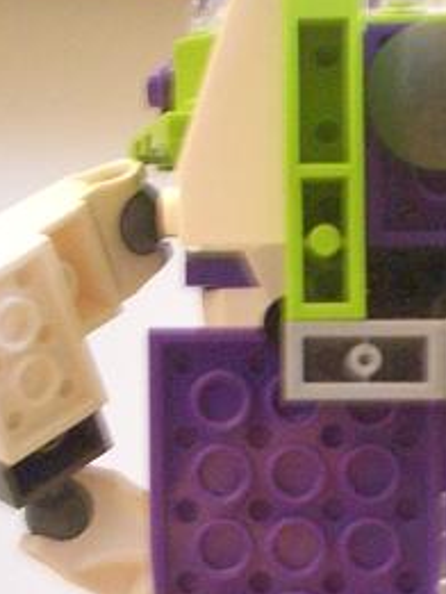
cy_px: 562
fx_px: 1871
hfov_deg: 13.4
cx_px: 464
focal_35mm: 109
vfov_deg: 17.7
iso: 400
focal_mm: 6.2
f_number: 2.8
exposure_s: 1/4
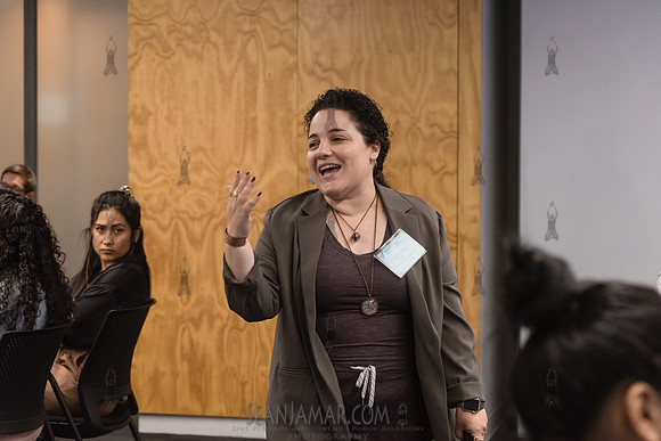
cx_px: 330
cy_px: 220
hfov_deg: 25.4
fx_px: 1469
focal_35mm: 80
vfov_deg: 17.1
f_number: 4.5
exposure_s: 1/250
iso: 2500
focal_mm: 80
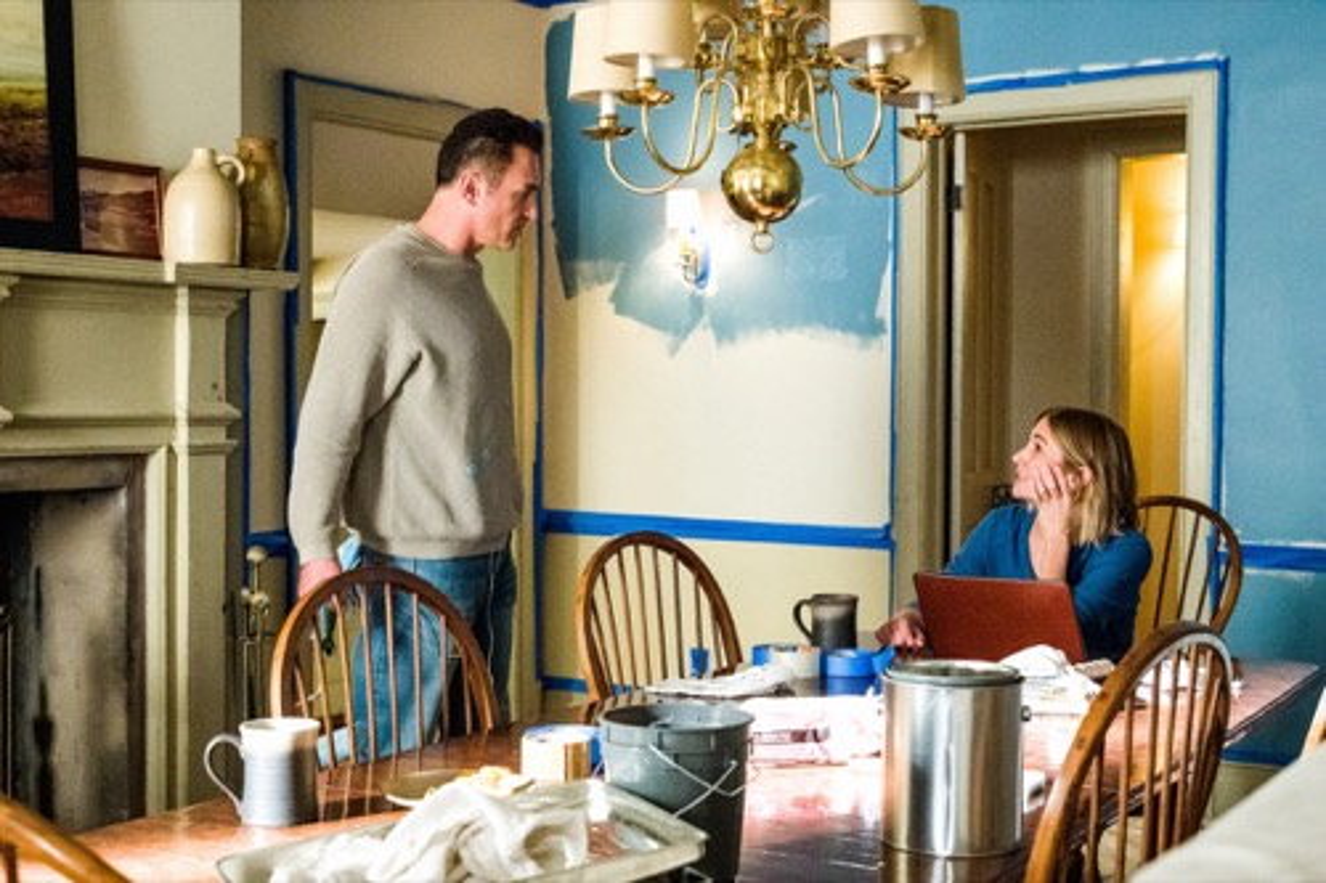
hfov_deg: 41.1
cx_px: 663
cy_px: 442
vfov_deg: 28.1
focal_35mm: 48
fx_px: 1767
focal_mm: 32
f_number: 4
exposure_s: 1/100
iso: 8000
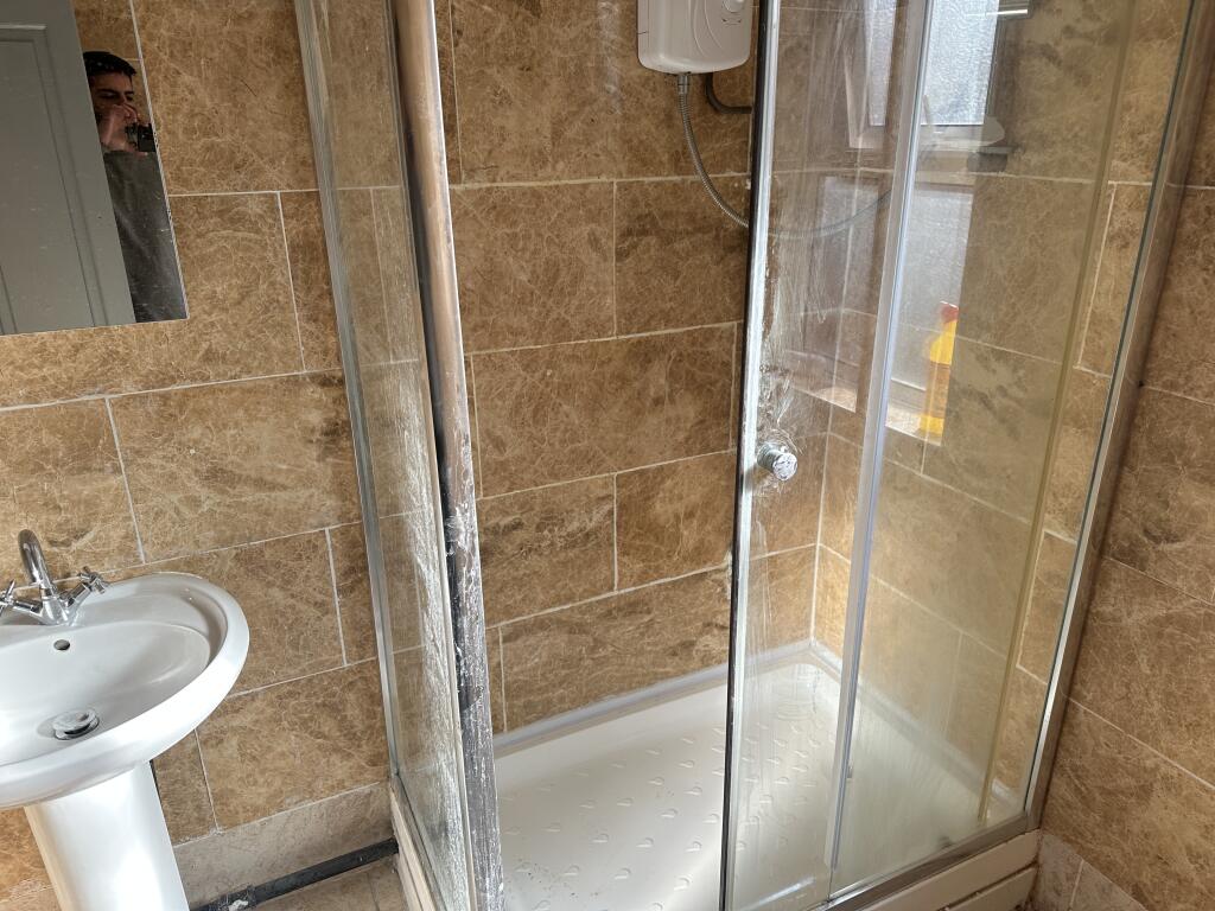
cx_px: 608
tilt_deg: -21.8
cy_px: 456
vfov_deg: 56.8
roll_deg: +1.7
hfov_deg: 71.6
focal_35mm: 24
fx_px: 842
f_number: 1.78
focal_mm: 6.86
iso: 80
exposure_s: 1/200
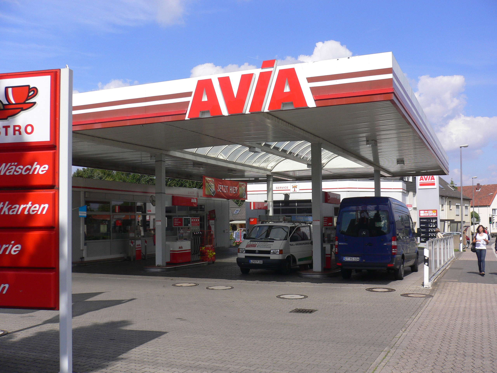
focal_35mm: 35
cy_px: 186
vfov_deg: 40.7
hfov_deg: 52.6
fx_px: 503
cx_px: 248
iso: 80
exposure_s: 1/400
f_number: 5.6
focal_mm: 5.8
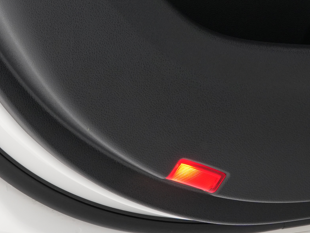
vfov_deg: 7.5
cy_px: -149
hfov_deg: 10.2
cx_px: 138
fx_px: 1743
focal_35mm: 195
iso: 250
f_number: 7.1
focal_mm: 34.1
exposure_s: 1/50
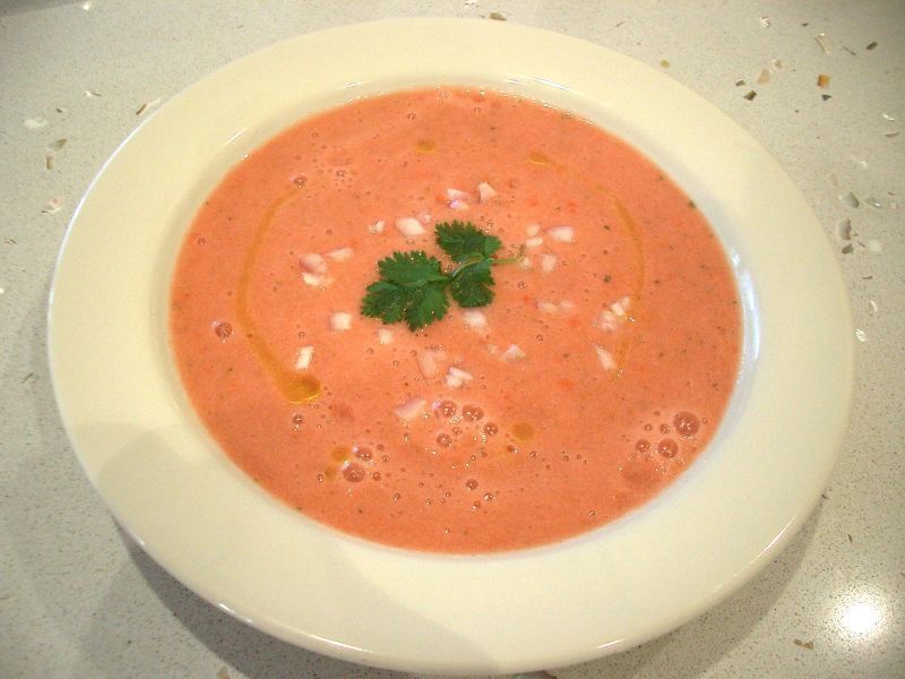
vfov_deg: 40.7
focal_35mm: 35
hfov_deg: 52.6
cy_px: 340
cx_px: 452
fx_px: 915
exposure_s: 1/30
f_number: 2.6
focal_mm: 5.8
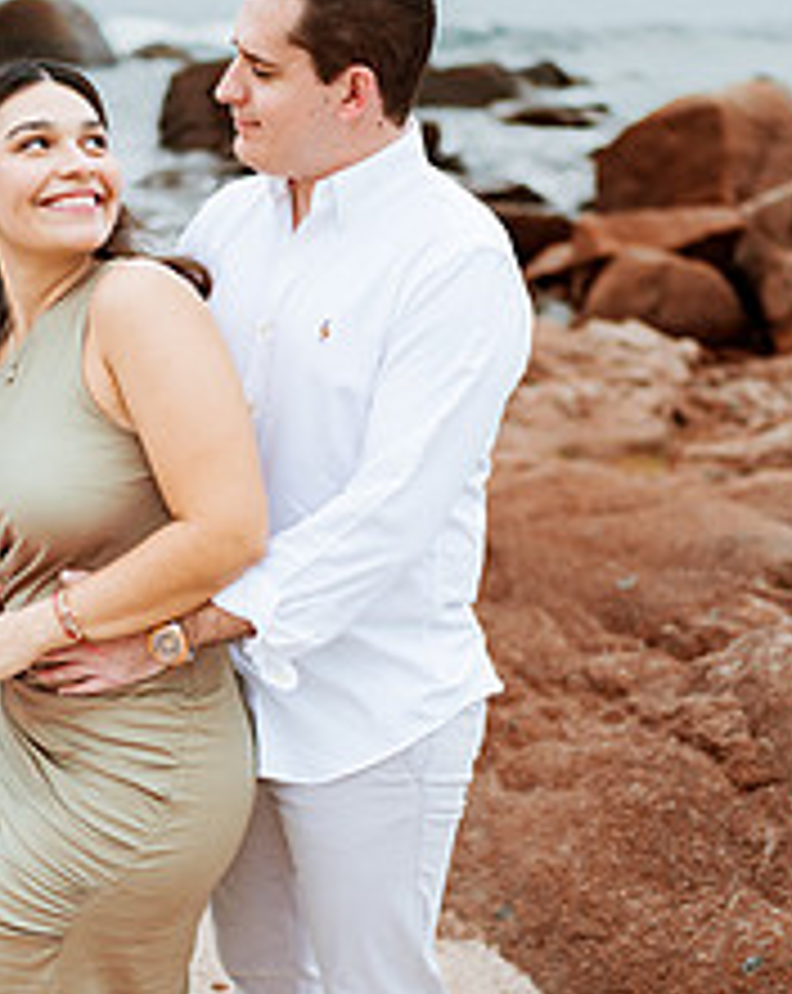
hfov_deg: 22.6
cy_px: 535
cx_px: 234
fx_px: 1969
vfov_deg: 28.3
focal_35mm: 67
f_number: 1.8
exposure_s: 1/640
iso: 125
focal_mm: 35
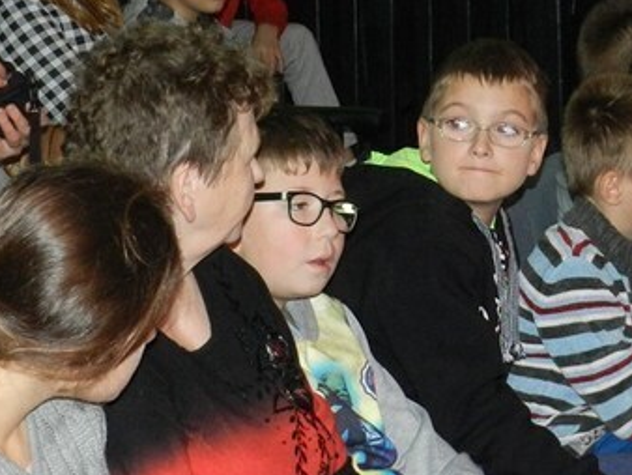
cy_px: 138
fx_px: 2594
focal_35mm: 142
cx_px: 408
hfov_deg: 13.9
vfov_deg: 10.4
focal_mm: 10.7
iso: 500
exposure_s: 1/30
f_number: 4.6
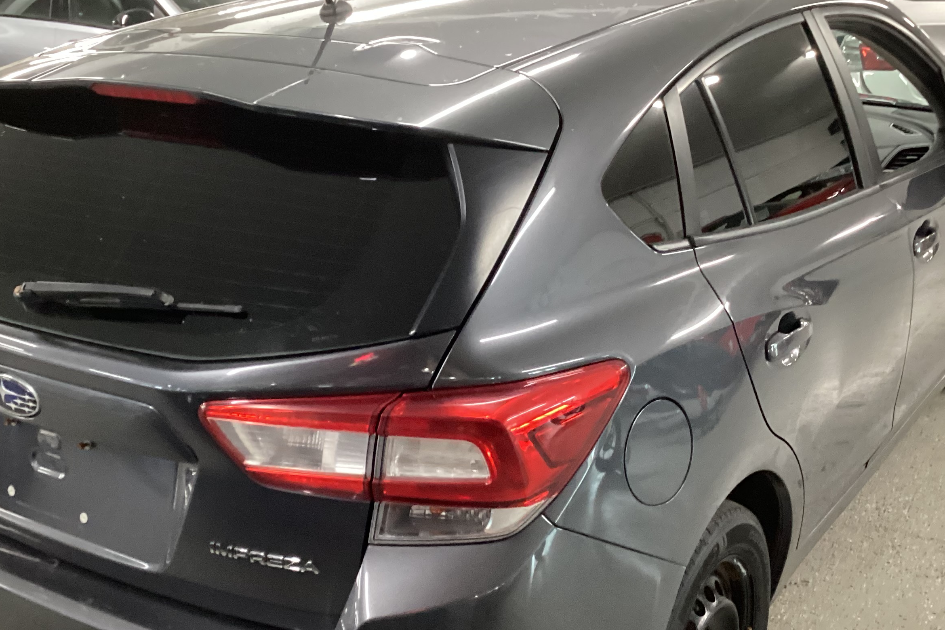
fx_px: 1181
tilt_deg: -23.7
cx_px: 403
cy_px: 394
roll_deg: -0.8
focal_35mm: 45
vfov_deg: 29.7
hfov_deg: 43.5
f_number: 2.4
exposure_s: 1/40
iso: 400
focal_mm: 3.3
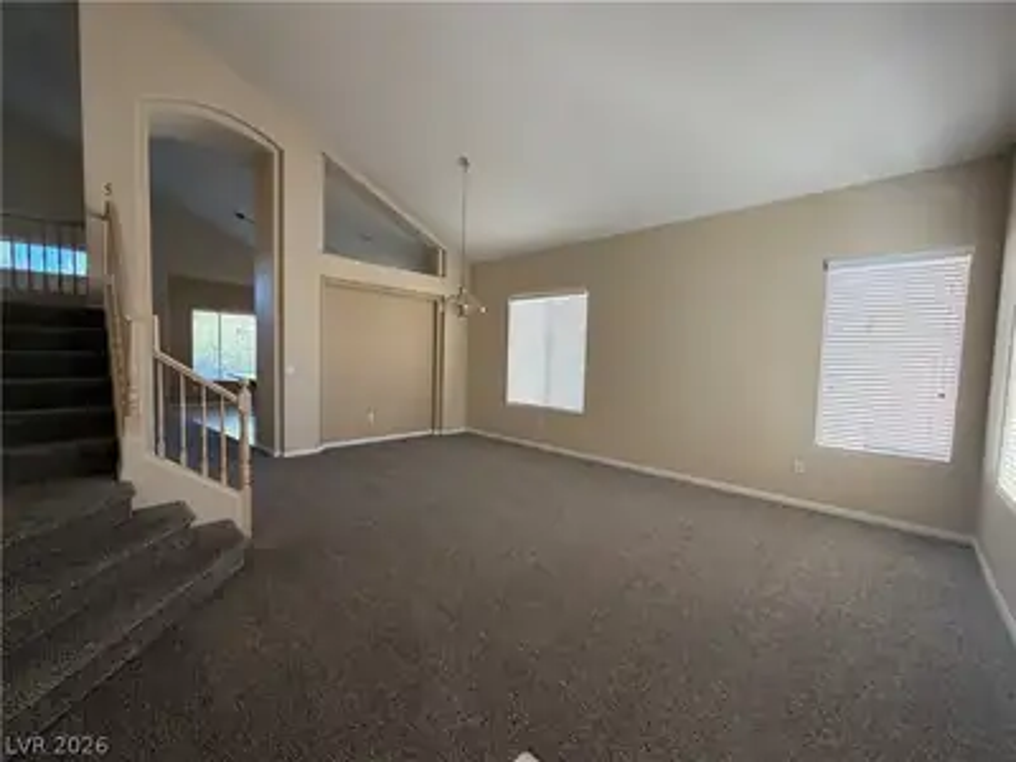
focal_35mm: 14
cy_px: 381
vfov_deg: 85.7
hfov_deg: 102.1
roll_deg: -1.4
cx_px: 508
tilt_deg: -3.9
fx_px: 411
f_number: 2.2
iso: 80
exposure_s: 1/121
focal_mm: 2.22
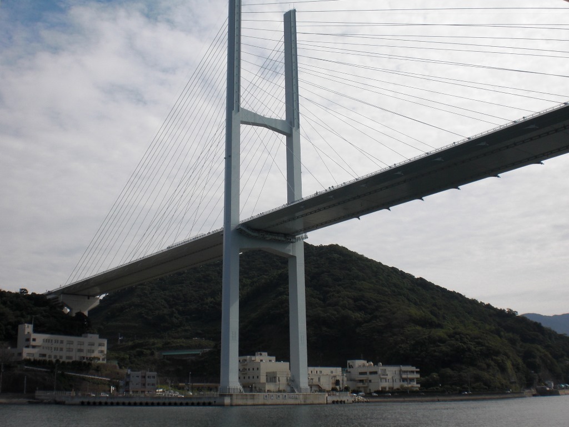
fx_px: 625
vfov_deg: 37.7
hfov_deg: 49.0
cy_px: 214
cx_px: 284
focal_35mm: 38
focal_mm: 6.3
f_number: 5.6
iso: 64
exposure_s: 1/640
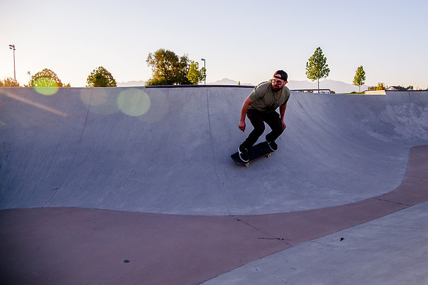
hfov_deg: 64.3
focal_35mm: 28
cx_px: 249
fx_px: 338
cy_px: 123
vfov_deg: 45.6
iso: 1000
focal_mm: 24
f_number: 4
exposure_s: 1/3200
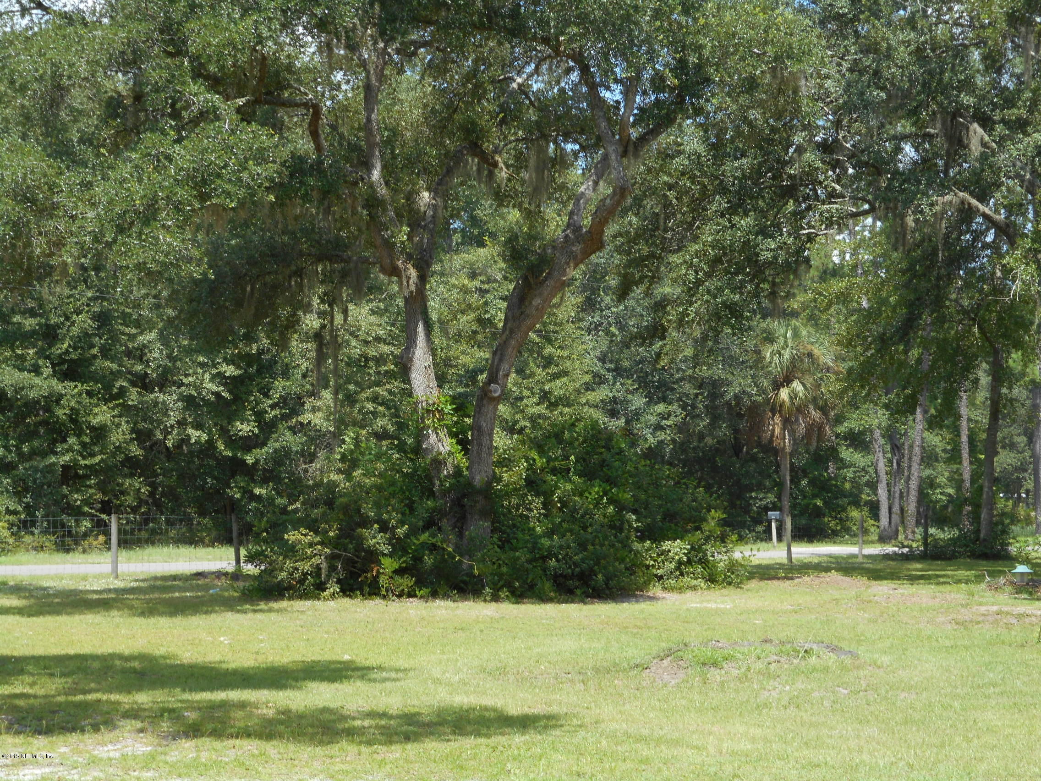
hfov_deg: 25.3
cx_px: 520
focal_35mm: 77
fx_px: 2316
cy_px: 390
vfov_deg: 19.1
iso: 80
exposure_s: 1/160
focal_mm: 13.8
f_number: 5.5
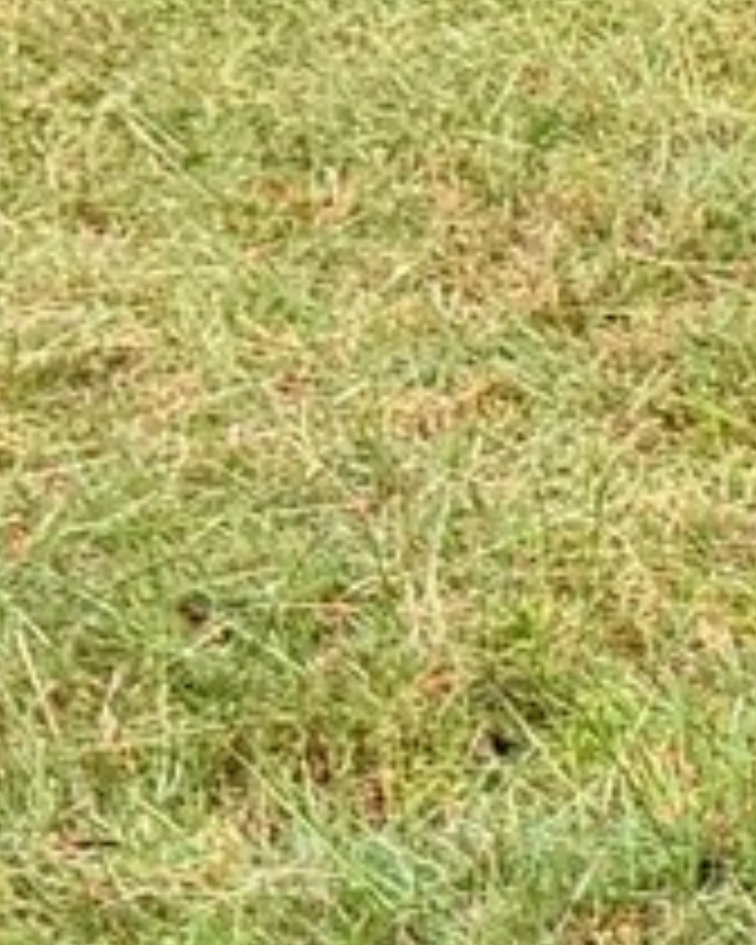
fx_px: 6405
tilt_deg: -15.3
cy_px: 99
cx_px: 3609
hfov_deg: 5.4
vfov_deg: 8.4
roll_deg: -0.8
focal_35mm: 229
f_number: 1.78
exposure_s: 1/160
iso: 80
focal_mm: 6.76
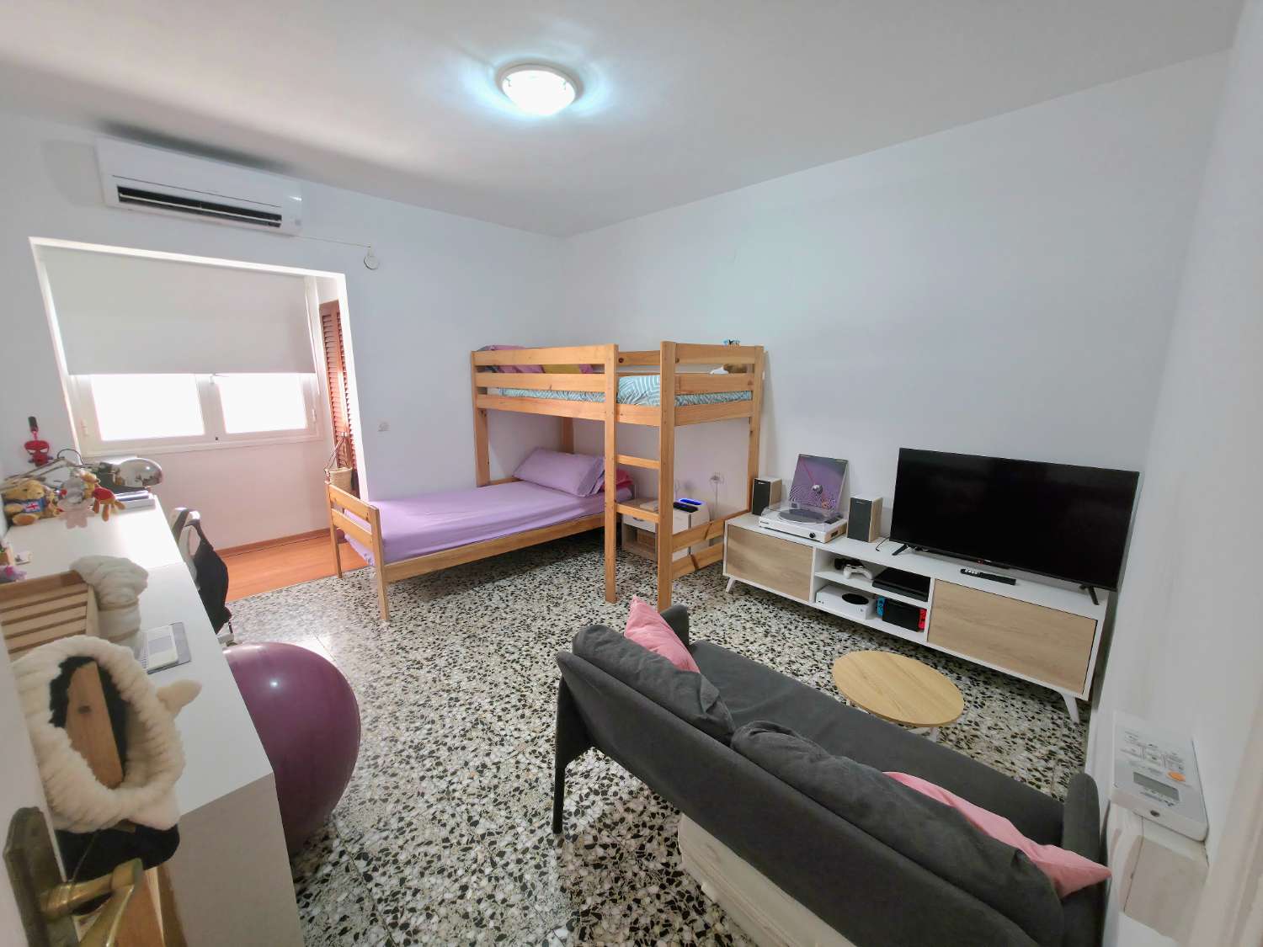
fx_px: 474
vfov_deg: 89.9
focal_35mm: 13
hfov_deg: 106.2
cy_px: 474
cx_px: 632
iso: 100
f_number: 1.9
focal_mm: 2.2
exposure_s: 1/40
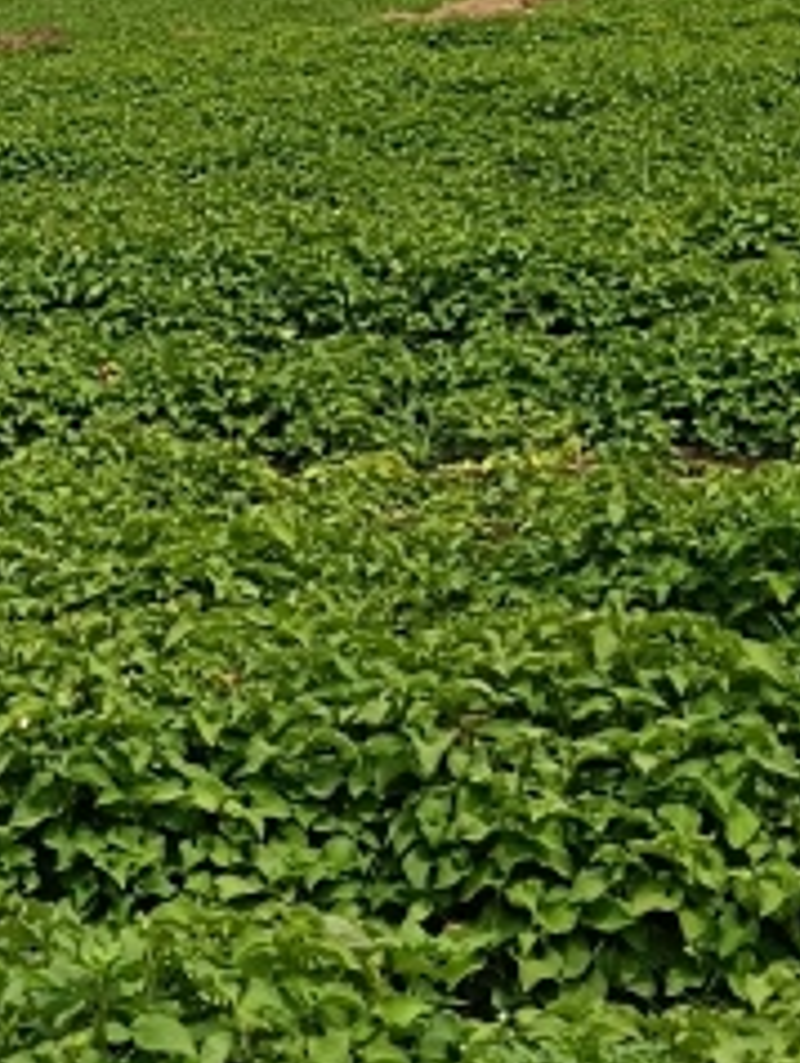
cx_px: -617
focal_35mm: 121
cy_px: 424
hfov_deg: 11.4
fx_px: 3722
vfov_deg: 16.3
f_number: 1.8
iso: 107
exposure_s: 1/600
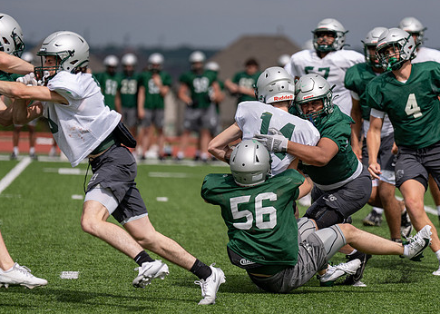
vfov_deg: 6.4
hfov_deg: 8.9
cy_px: 168
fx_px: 2823
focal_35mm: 226
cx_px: 261
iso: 125
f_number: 2.8
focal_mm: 168
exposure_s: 1/5000
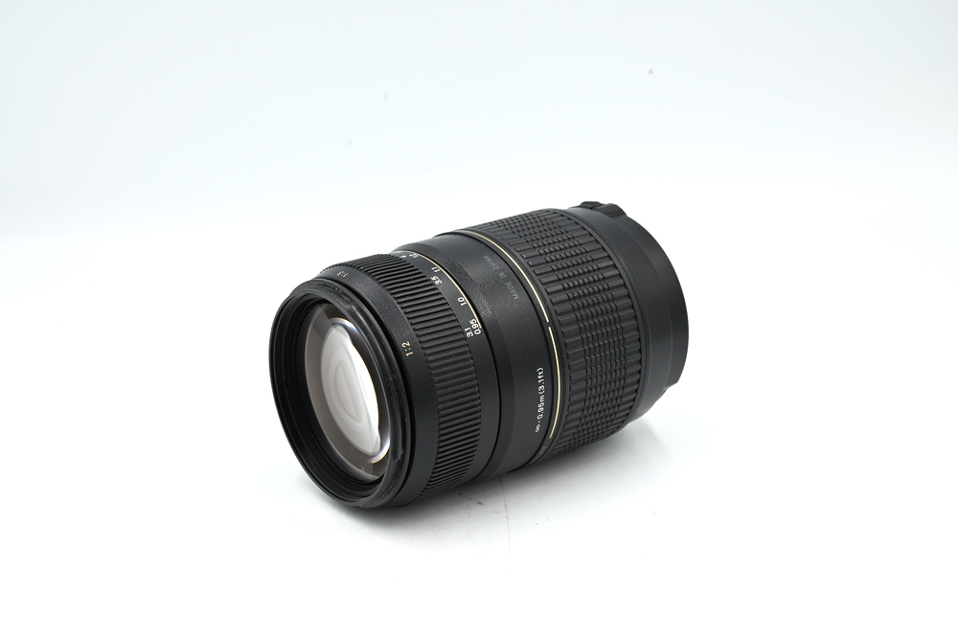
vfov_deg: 24.2
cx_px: 479
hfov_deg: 35.6
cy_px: 320
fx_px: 1490
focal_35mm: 56
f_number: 14
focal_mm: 56
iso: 100
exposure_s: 1/15
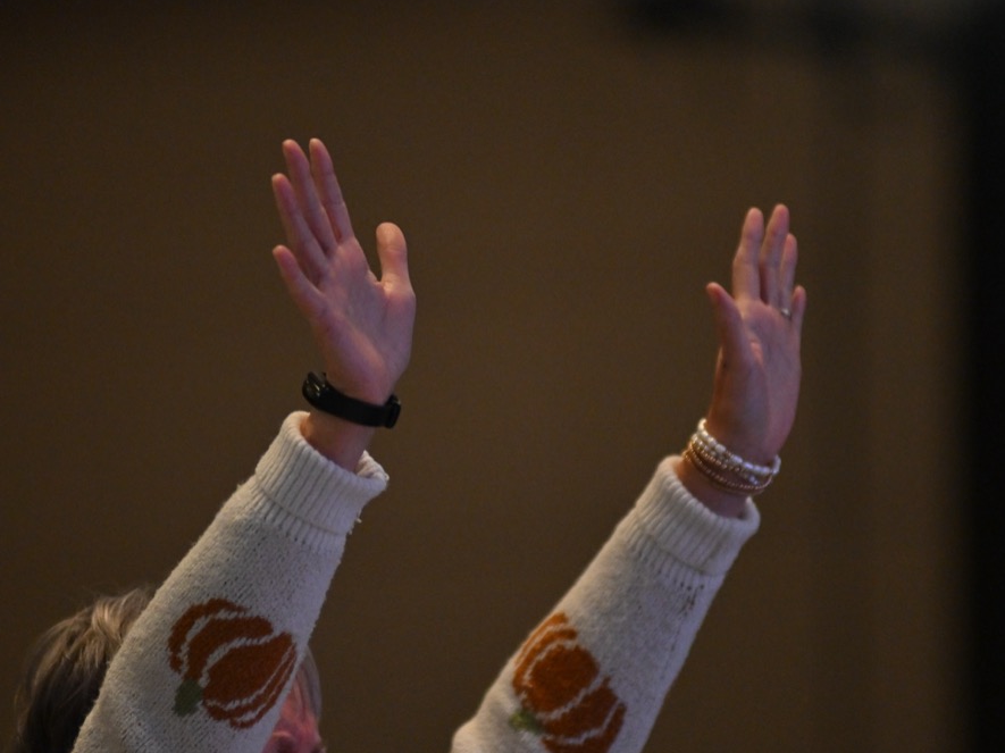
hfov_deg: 6.1
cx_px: 531
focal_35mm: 326
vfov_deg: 4.6
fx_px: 9461
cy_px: 377
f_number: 2.8
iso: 2500
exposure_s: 1/200
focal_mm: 200
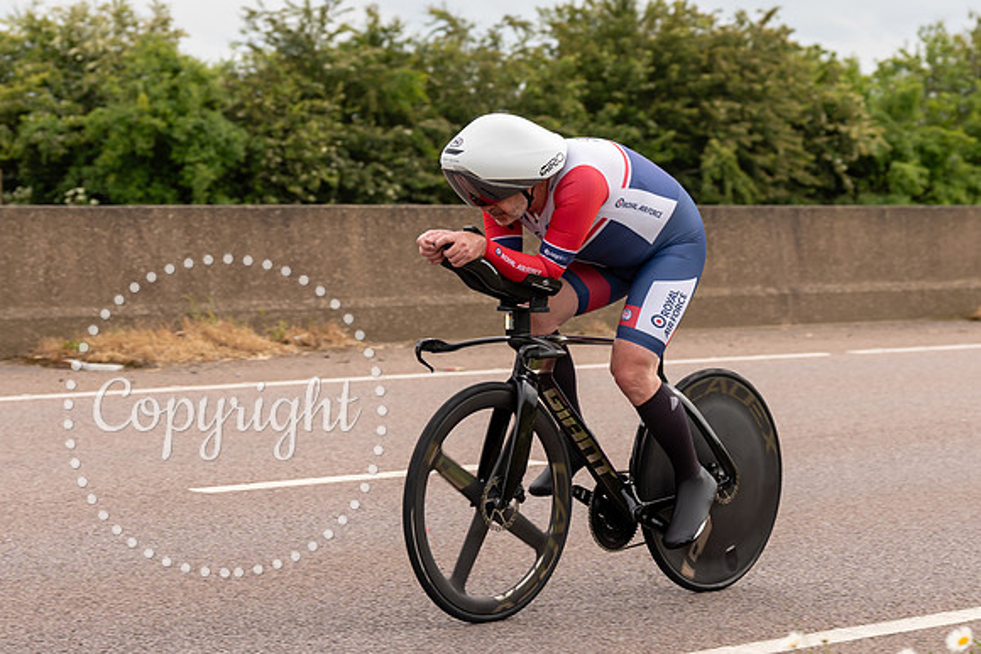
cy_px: 223
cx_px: 504
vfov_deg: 12.0
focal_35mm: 114
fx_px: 3099
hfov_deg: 18.0
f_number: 4
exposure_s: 1/800
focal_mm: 70
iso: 125
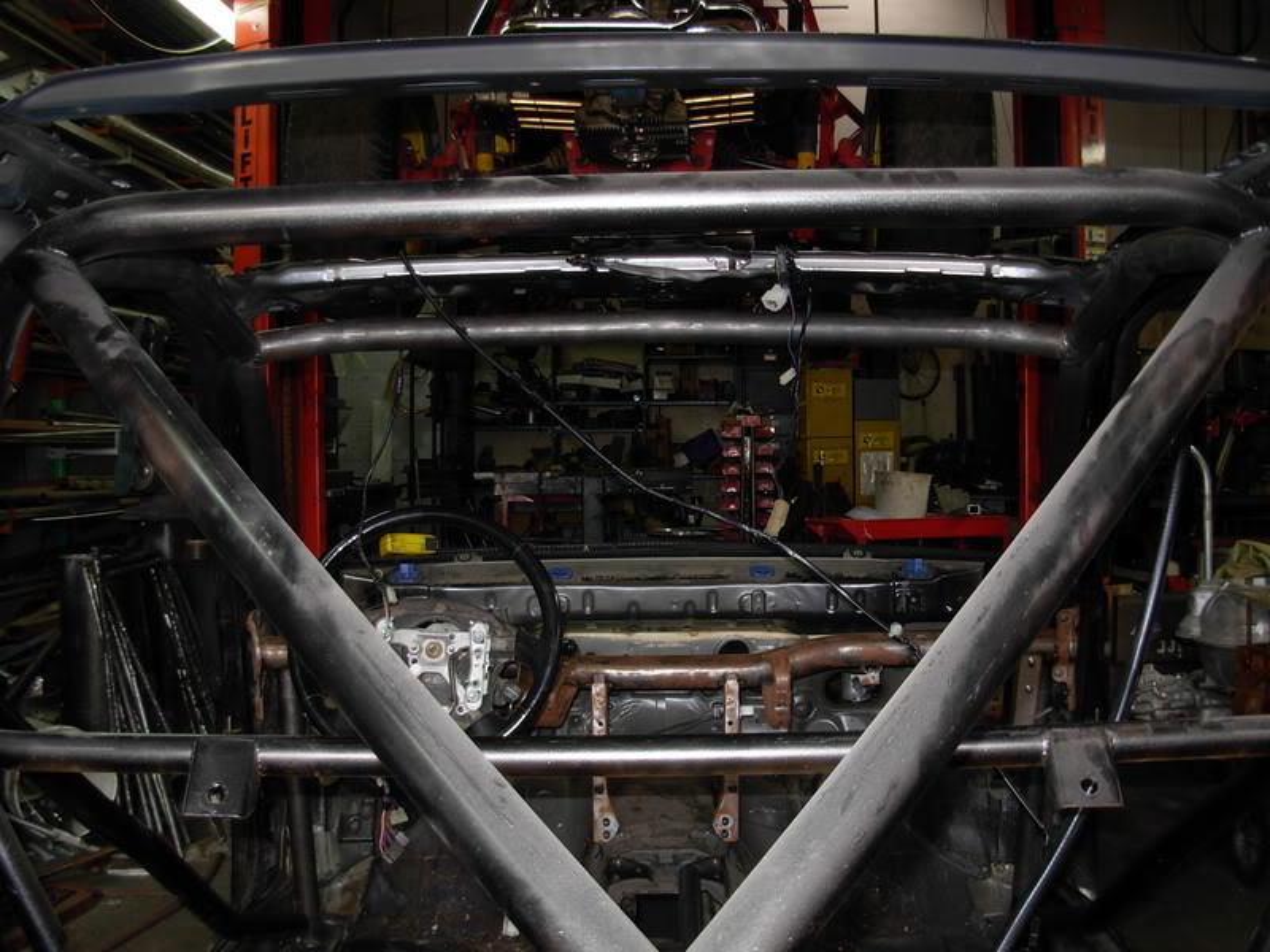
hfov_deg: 49.0
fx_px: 1394
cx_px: 635
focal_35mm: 38
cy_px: 476
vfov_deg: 37.7
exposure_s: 1/22.6
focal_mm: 6.3
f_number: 2.9
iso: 79
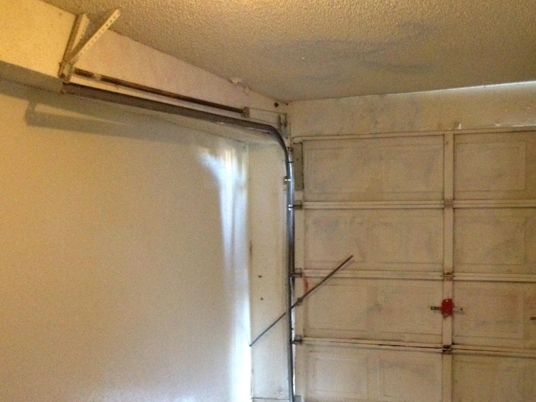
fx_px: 743
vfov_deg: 30.1
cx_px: 356
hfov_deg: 39.2
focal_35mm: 48
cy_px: 264
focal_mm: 4.28
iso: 640
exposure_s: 1/15
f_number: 2.4
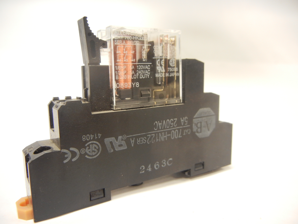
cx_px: 149
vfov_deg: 46.8
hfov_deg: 60.0
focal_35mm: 30
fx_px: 258
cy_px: 112
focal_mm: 5.4
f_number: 3.5
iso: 302
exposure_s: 1/30
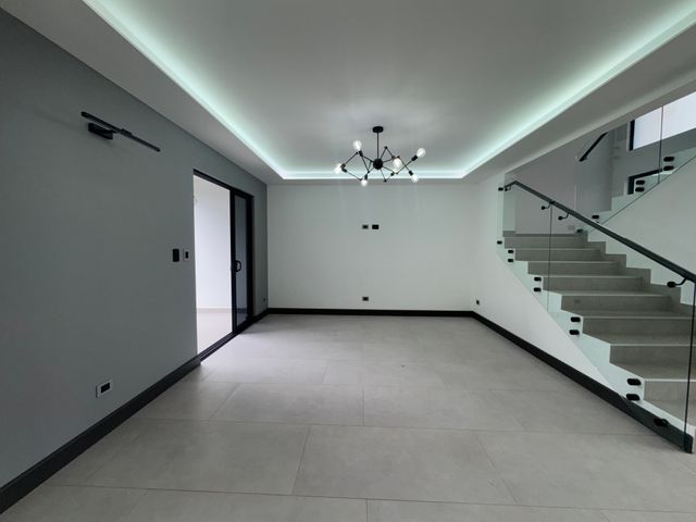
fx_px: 281
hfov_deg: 102.1
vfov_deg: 85.7
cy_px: 261
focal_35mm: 14
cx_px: 348
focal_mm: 2.22
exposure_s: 1/190
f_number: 2.2
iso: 40
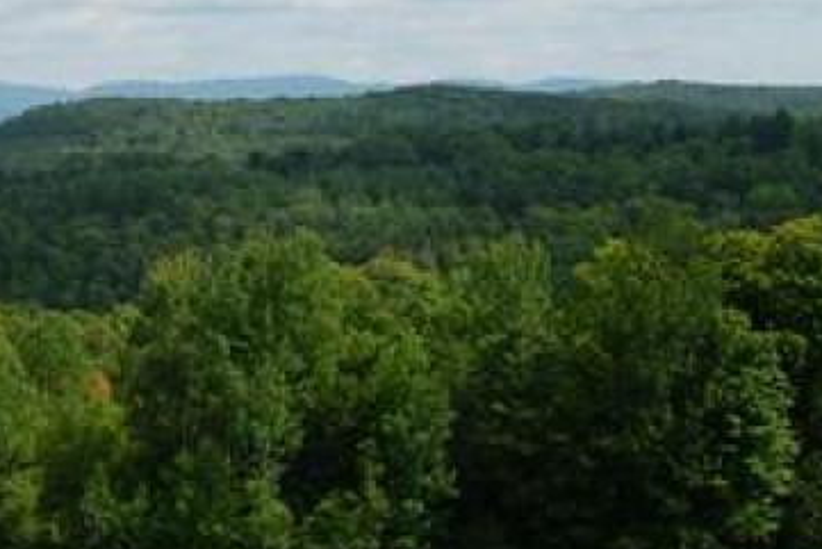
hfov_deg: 17.8
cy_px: -11
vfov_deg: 12.1
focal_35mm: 112
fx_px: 2558
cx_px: -7
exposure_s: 1/836
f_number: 4.8
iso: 79
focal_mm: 7.8
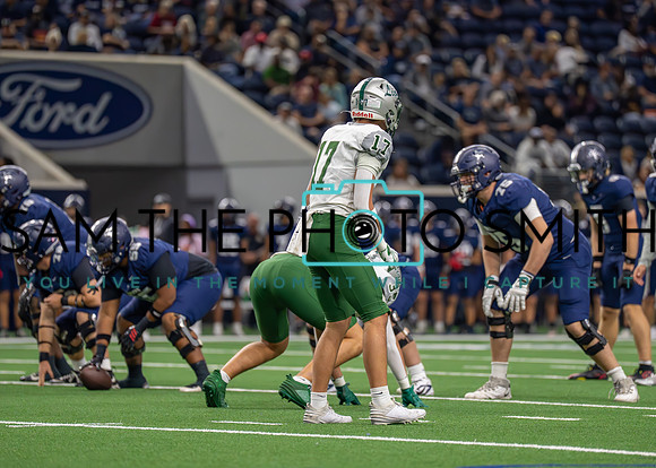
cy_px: 222
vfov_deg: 5.4
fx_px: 4955
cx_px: 352
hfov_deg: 7.6
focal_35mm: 266
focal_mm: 200
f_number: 2.8
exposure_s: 1/1600
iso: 5000
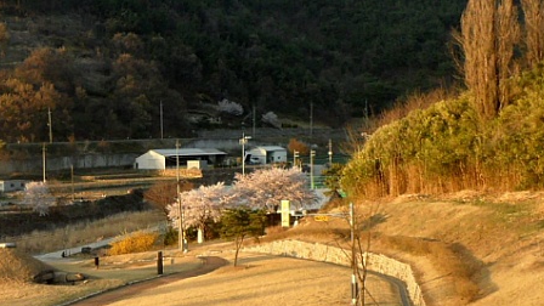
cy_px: 207
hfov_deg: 32.6
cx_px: 84
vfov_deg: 19.3
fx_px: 894
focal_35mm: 62
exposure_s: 1/125
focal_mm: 4.9
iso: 80
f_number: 3.5
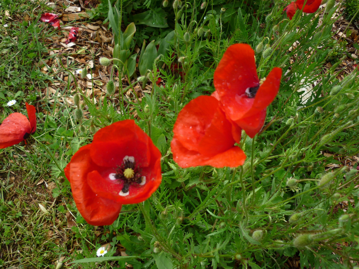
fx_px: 342
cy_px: 134
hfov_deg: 55.4
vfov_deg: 42.9
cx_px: 180
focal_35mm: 33
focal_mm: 5.5
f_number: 2.8
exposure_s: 1/640
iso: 80
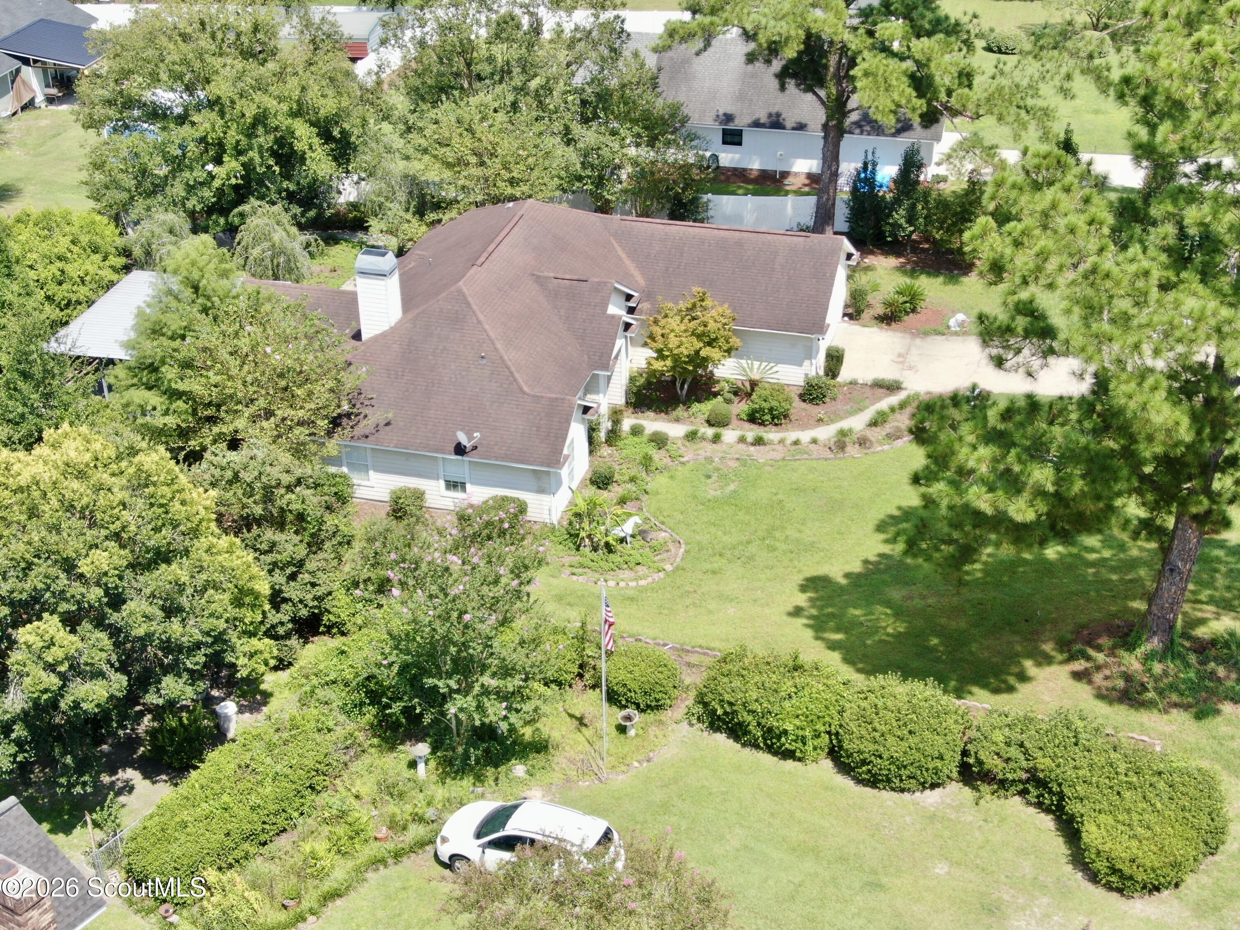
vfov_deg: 30.3
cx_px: 620
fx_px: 1719
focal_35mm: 48
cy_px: 465
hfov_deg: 39.7
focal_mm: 8.6
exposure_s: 1/320
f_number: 3.8
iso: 100
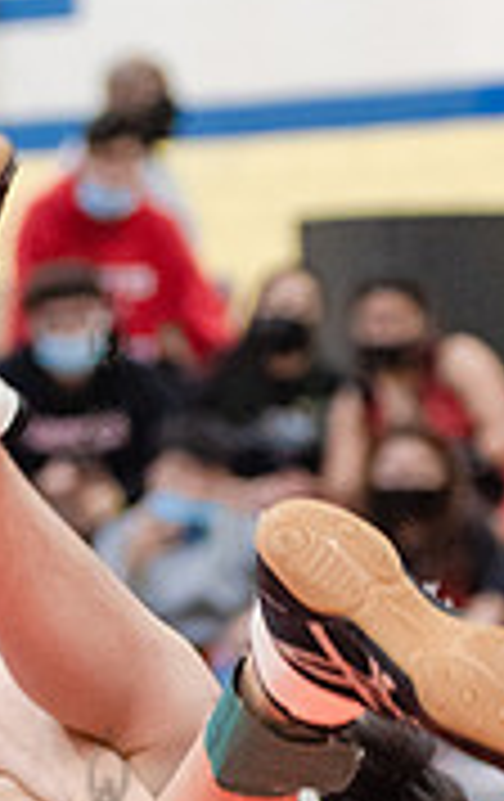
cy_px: 803
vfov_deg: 7.9
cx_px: 104
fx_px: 5796
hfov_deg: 5.0
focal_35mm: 265
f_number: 3.5
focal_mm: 80
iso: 4000
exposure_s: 1/320
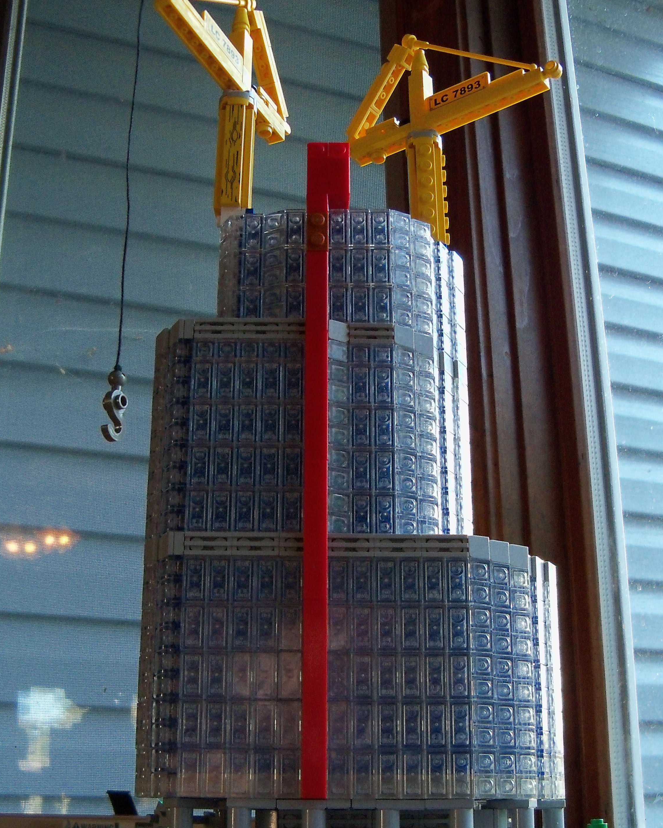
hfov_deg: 34.1
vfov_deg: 41.8
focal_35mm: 44
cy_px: 500
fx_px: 1079
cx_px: 351
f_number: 3.5
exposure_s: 1/40
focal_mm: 6.2
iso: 250
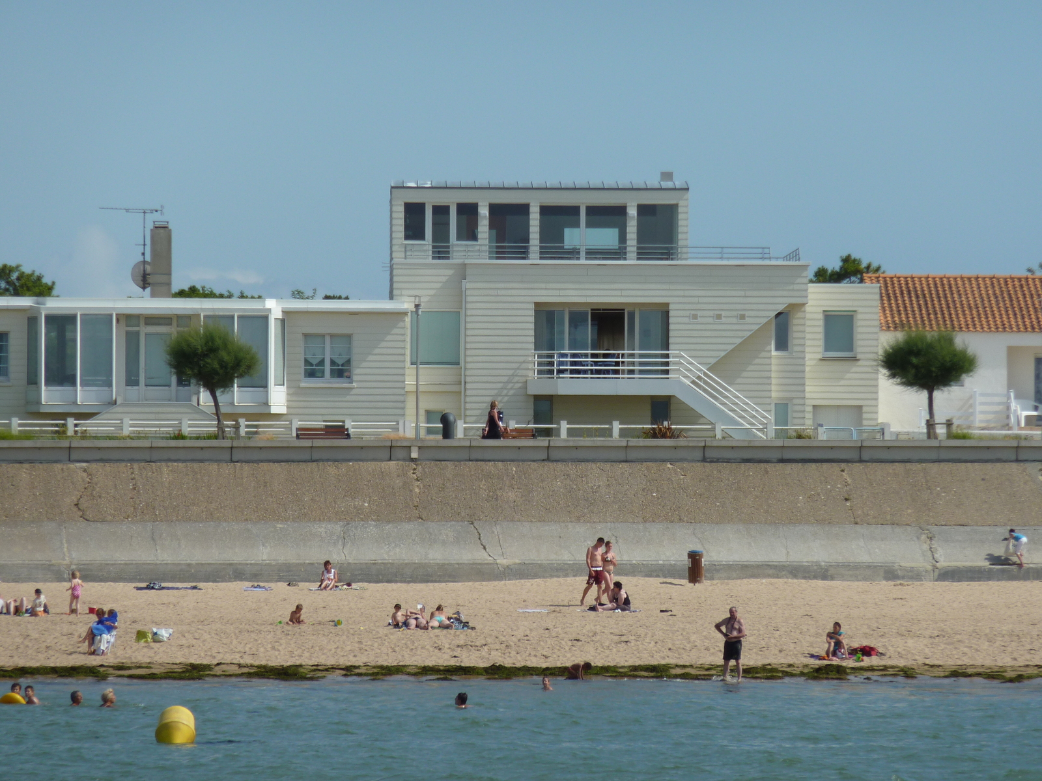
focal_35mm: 300
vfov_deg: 5.0
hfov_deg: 6.6
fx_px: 9031
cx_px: 521
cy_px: 390
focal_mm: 49.2
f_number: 5.6
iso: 80
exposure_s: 1/640
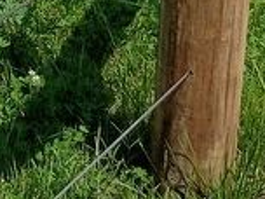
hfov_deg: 12.7
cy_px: -168
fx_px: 1171
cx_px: -30
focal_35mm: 153
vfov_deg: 9.2
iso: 101
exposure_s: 1/1730
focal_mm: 4.27
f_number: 1.8
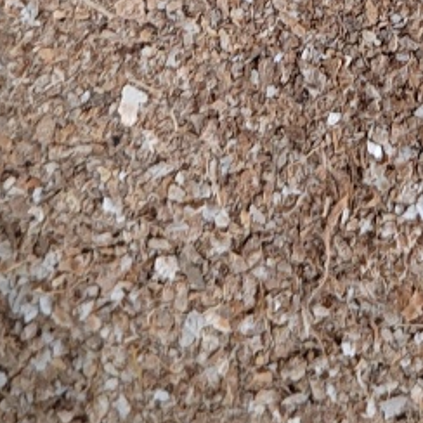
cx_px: 392
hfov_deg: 19.1
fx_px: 1230
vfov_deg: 17.2
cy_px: -245
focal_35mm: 89
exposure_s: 1/60
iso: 2156
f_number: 1.9
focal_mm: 5.52
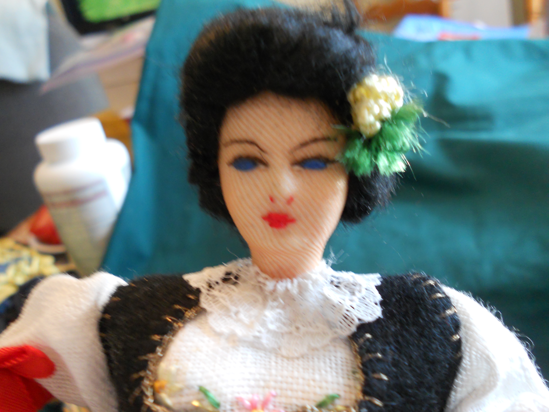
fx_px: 508
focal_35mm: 32
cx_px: 274
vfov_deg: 44.2
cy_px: 206
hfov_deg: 56.8
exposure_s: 1/30
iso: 250
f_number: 3.5
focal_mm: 5.8
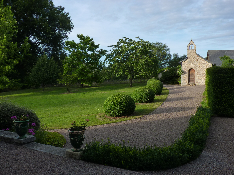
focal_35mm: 31
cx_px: 117
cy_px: 88
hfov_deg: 58.4
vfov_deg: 45.4
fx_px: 210
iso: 125
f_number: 4.5
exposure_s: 1/200
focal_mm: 5.5
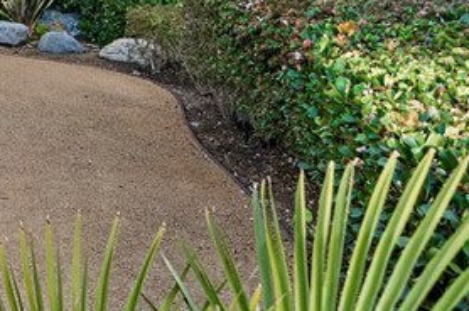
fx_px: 791
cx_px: -280
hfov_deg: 23.9
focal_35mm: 61
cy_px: -113
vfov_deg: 20.0
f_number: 4
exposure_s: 1/320
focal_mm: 11
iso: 100
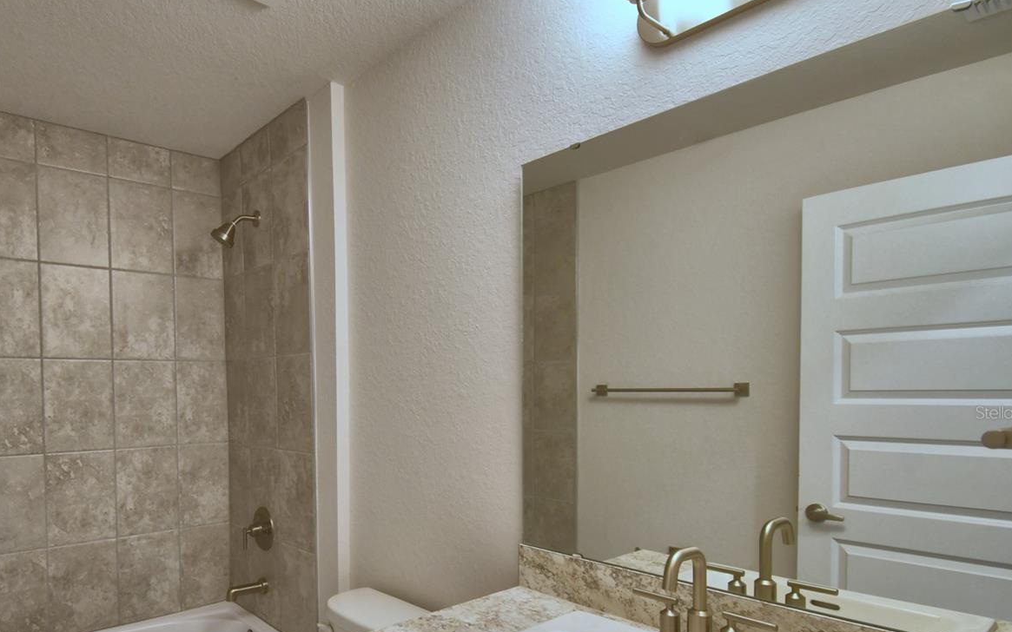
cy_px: 412
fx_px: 579
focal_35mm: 21
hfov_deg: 80.2
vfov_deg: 56.2
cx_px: 358
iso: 400
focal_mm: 10
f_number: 4.5
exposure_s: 1/40
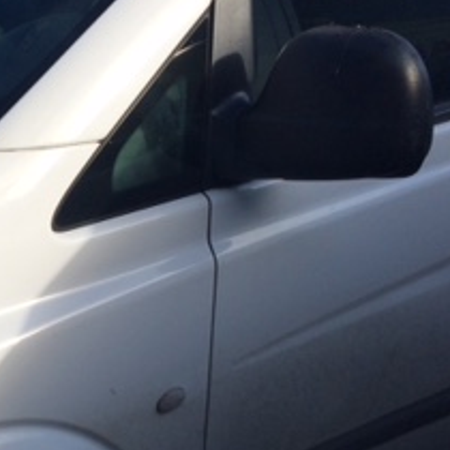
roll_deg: -1.0
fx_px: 1147
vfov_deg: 22.2
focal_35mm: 78
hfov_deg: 21.0
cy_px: 244
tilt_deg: -20.4
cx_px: -62
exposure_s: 1/1520
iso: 32
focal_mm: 4.15
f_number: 2.2
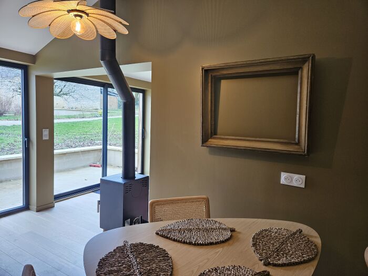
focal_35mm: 23
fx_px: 245
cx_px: 184
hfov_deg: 73.9
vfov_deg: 58.9
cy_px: 138
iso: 160
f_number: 1.8
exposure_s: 1/100
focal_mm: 5.4
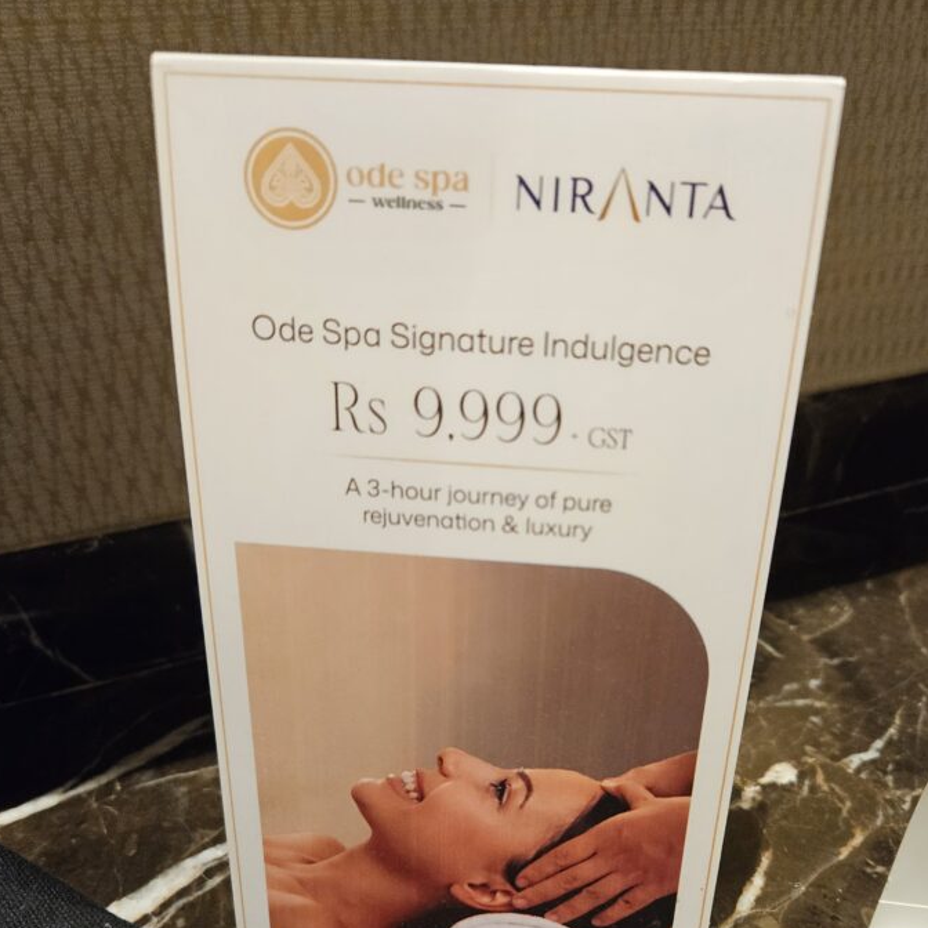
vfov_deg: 51.9
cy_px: 591
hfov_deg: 52.4
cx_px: 512
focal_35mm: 31
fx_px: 940
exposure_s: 1/100
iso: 640
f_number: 1.8
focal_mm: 5.4
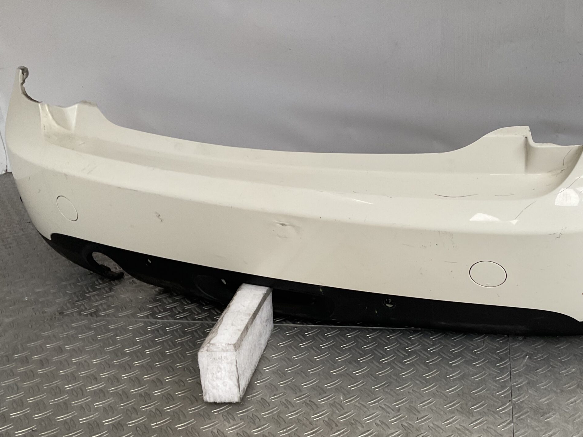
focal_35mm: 39
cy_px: 239
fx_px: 657
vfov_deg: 36.8
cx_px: 390
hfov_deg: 47.1
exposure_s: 1/120
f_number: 1.8
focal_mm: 3
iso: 64
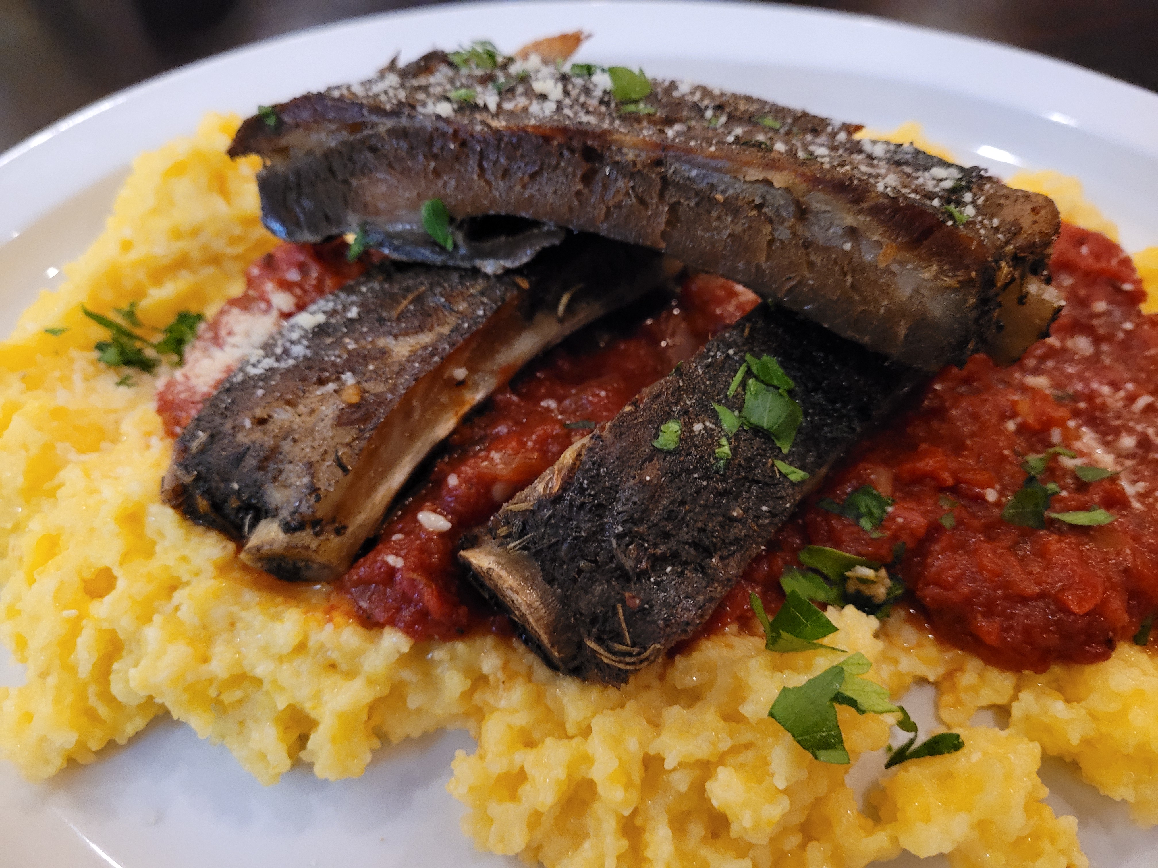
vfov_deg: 53.1
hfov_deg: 67.3
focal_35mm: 26
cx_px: 579
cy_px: 434
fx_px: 870
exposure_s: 1/24
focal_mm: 5.4
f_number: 1.8
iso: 1600
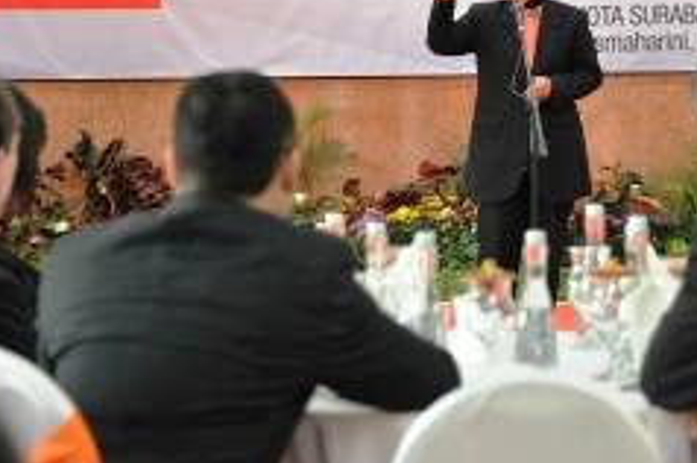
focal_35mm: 180
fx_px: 3480
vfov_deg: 7.6
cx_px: 436
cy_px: 161
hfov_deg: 11.4
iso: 1600
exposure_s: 1/30
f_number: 4
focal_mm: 95
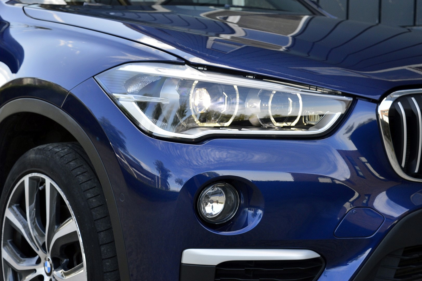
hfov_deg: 29.3
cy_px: 140
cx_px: 211
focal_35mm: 69
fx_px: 808
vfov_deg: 19.7
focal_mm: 46
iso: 400
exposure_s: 1/160
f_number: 9
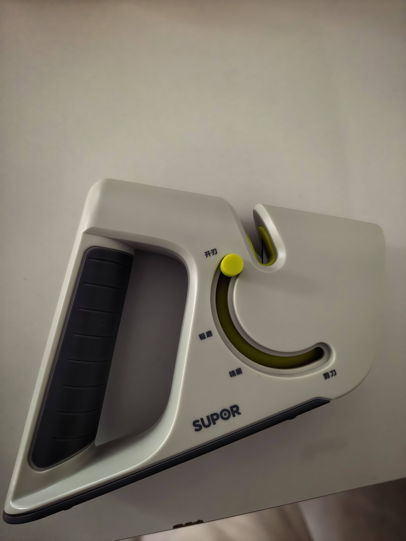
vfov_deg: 71.6
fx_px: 375
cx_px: 203
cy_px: 270
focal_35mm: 24
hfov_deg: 56.8
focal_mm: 6.98
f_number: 2
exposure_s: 1/20
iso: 640
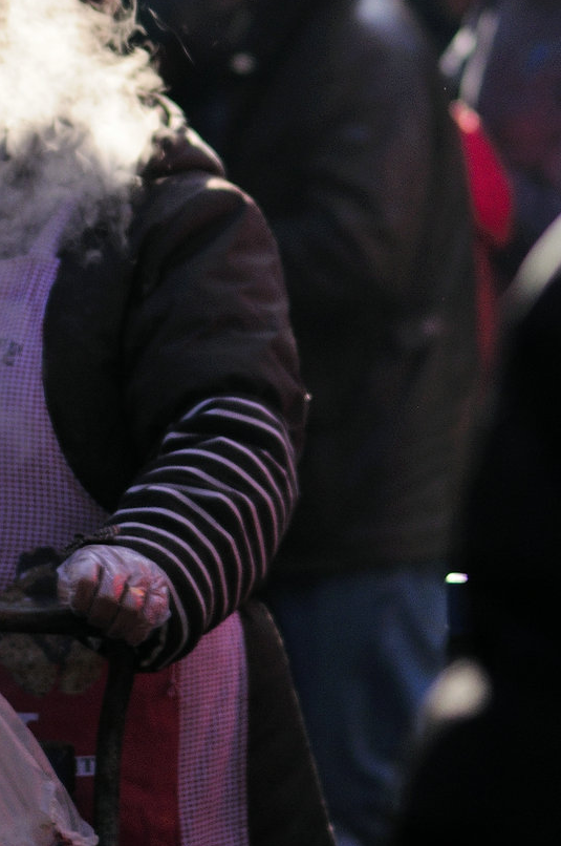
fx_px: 8702
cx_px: -69
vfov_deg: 5.6
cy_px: 76
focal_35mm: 371
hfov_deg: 3.7
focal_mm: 105
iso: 200
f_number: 2.8
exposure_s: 1/2500
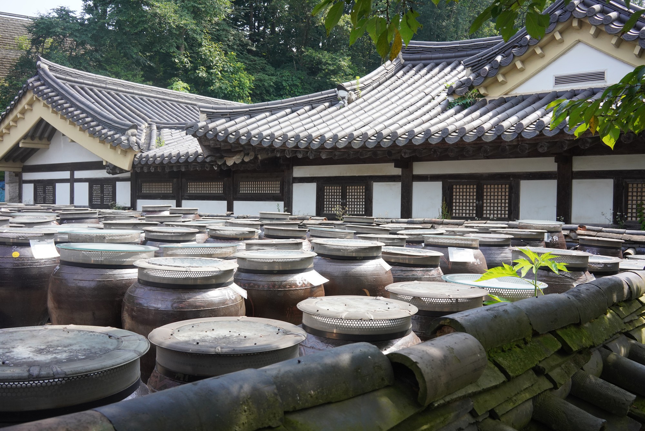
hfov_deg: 54.4
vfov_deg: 37.9
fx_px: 627
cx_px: 322
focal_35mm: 35
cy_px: 216
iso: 800
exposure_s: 1/200
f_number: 11
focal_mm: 35
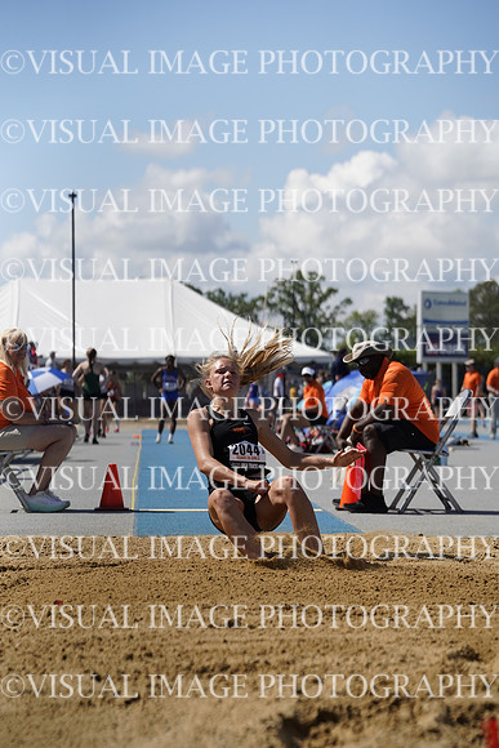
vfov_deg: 19.3
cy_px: 374
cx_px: 250
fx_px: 2205
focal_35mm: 106
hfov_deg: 12.9
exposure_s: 1/8000
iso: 800
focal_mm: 106.1
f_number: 4
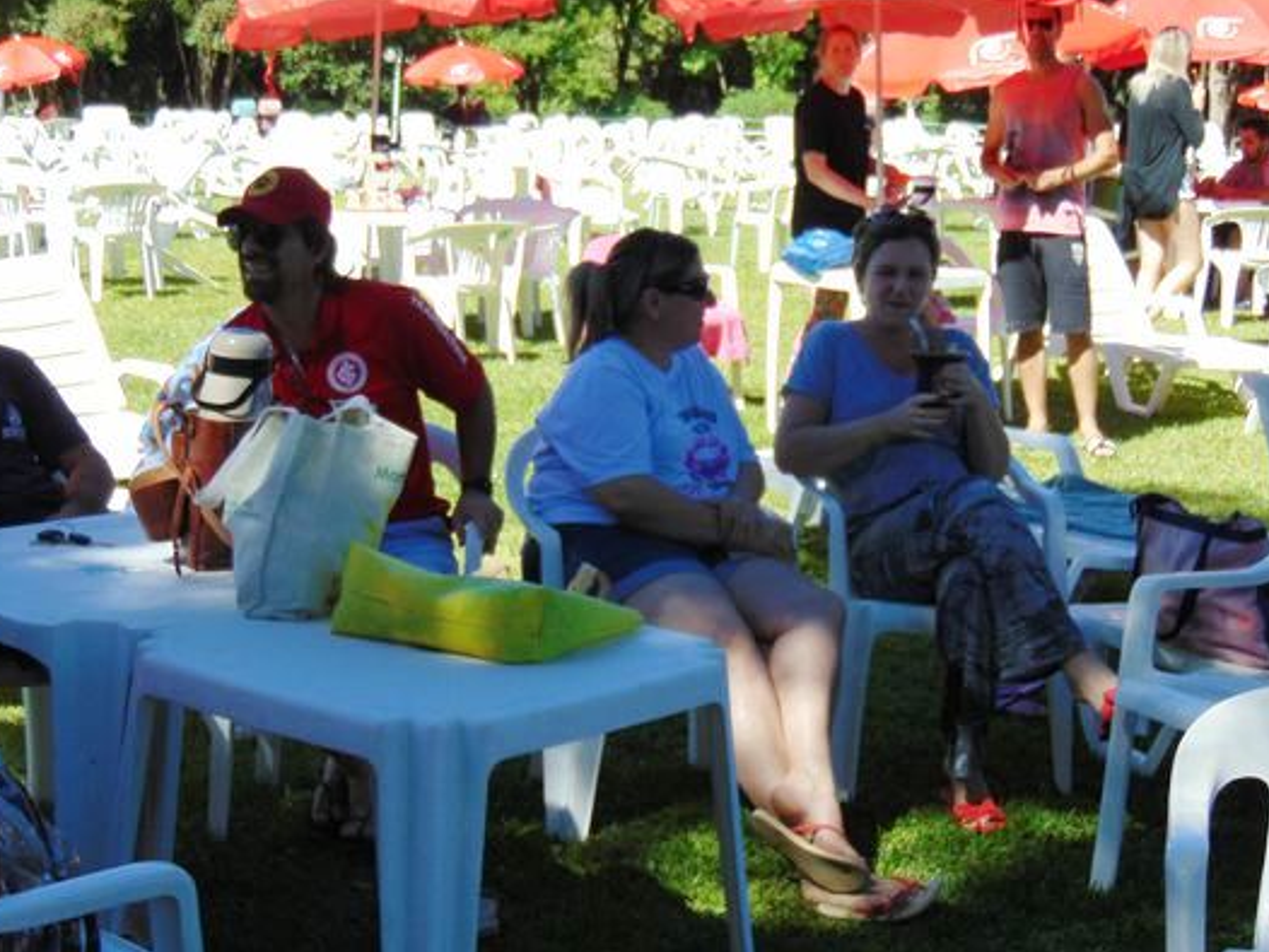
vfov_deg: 20.2
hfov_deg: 26.7
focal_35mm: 73
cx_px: 697
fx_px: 2677
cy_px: 494
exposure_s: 1/500
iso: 80
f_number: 3.6
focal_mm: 10.8
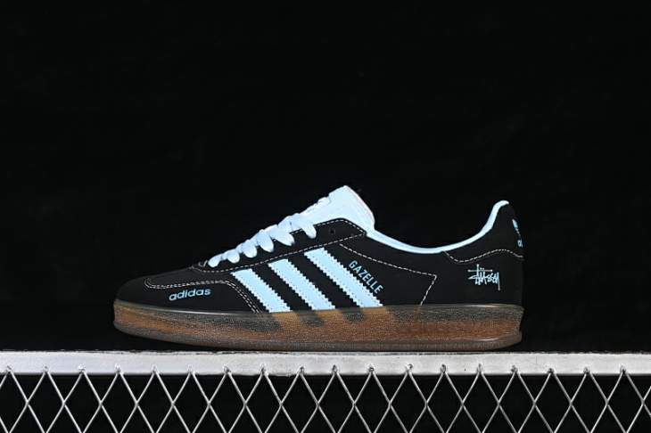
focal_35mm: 75
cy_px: 216
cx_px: 326
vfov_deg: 18.2
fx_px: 1356
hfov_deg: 27.0
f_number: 6.3
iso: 160
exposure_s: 1/60
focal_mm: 50
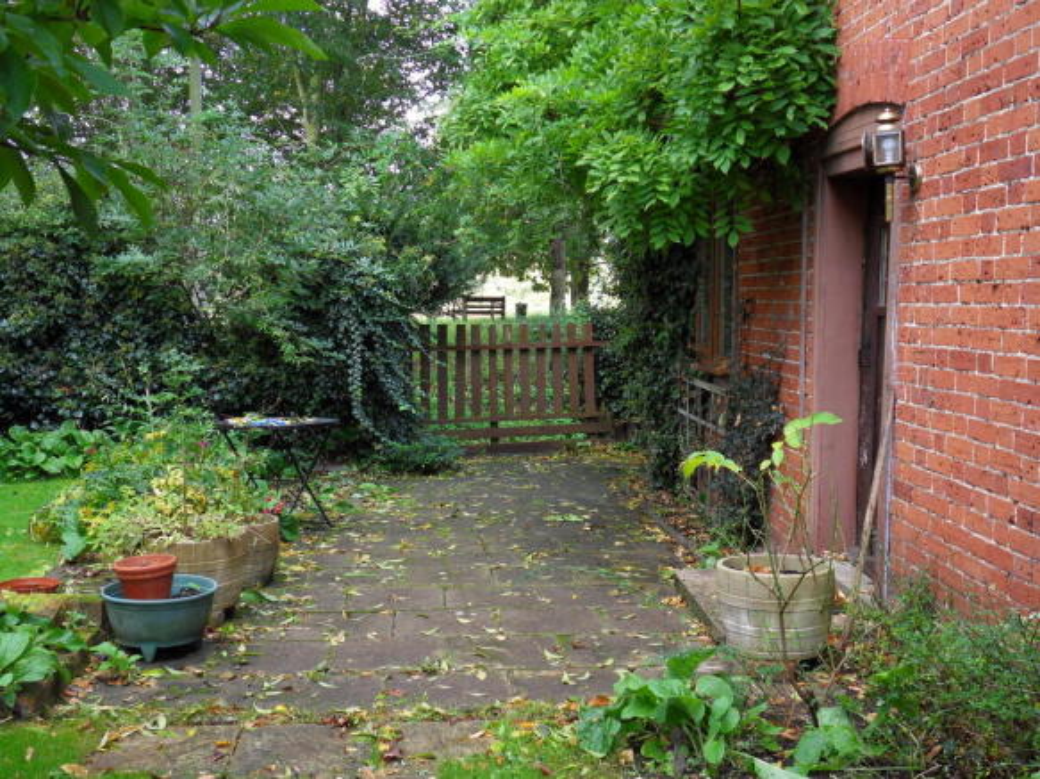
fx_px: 1352
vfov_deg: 32.2
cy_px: 390
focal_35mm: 45
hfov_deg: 42.1
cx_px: 520
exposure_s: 1/45
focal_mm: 7.9
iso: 100
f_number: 4.2
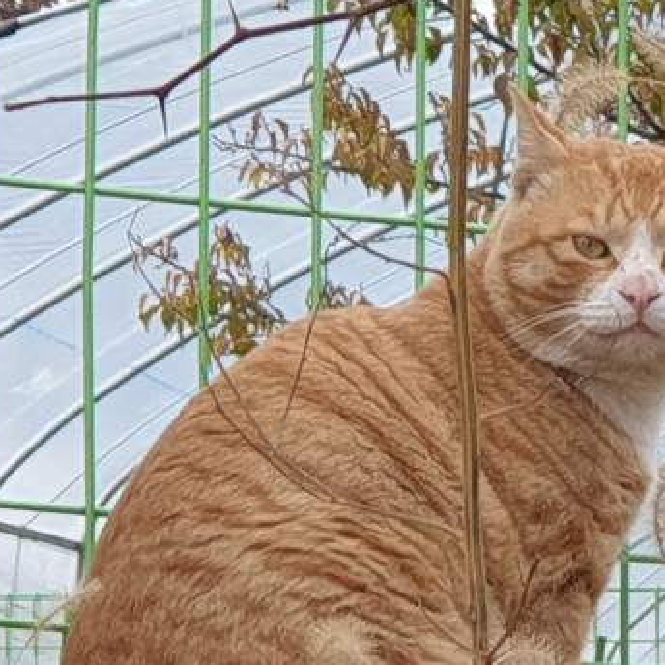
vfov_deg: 12.7
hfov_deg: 12.5
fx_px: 2978
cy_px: 421
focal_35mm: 137
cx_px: 750
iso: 25
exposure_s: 1/210
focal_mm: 6
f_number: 2.4
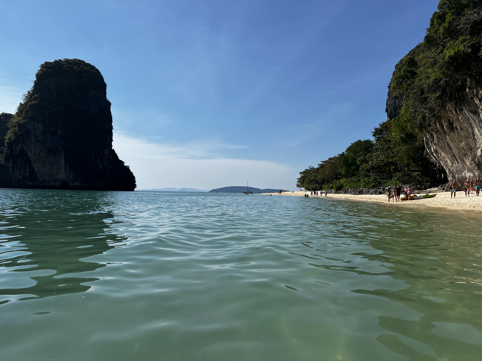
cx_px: 241
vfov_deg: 53.1
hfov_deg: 67.3
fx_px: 362
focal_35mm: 26
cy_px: 180
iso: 50
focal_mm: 5.7
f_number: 1.5
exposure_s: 1/8696
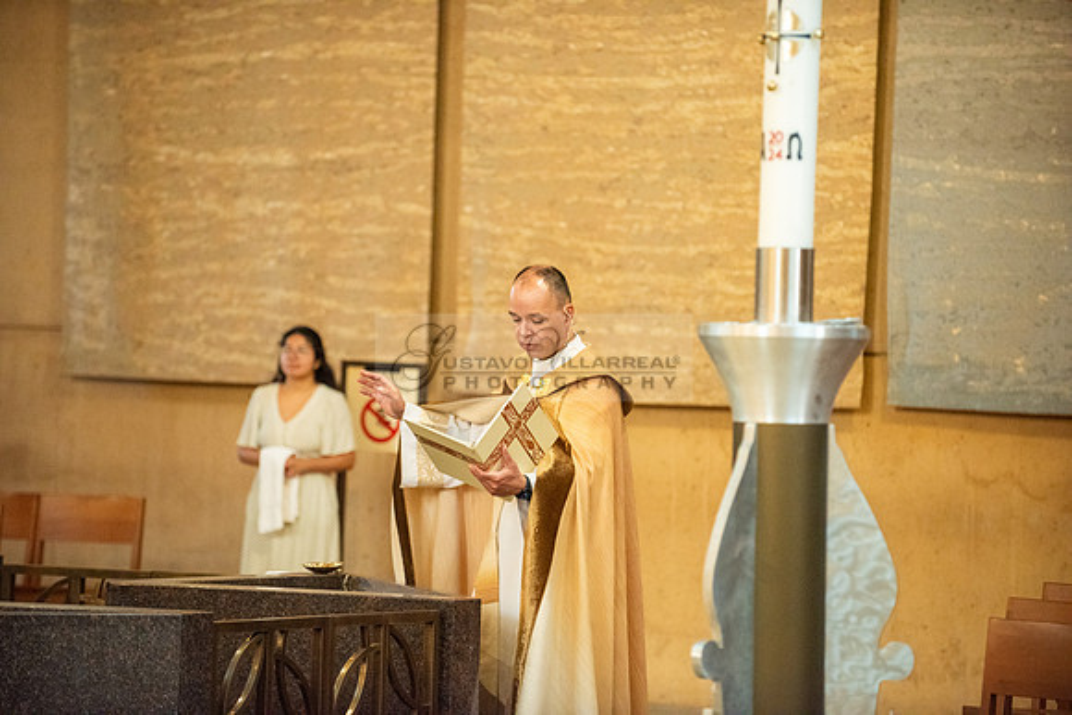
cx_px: 536
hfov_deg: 12.8
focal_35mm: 160
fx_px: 4765
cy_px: 358
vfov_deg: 8.6
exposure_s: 1/160
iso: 2000
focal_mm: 160
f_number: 2.8
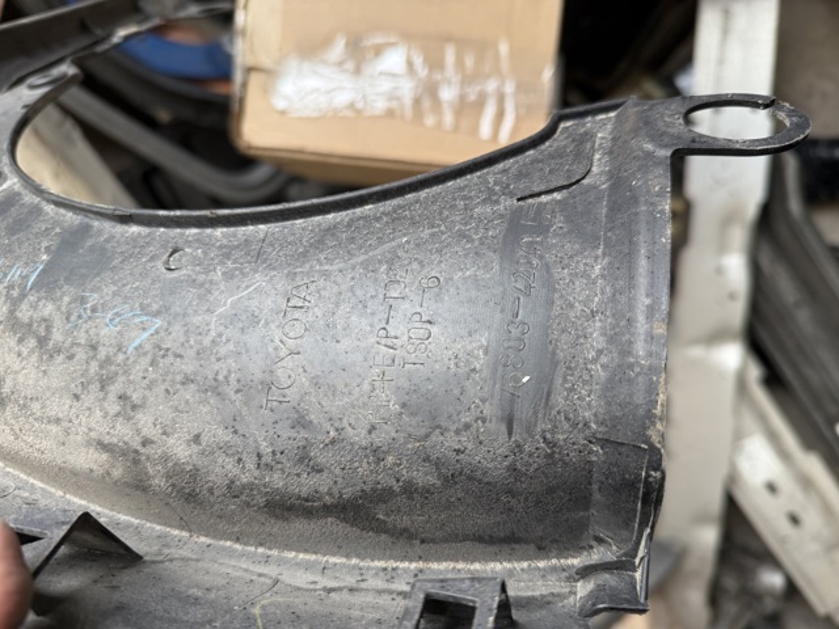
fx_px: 582
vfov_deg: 56.8
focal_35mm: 24
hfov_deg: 71.6
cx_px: 420
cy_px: 314
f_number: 1.78
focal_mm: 6.76
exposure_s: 1/79
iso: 200
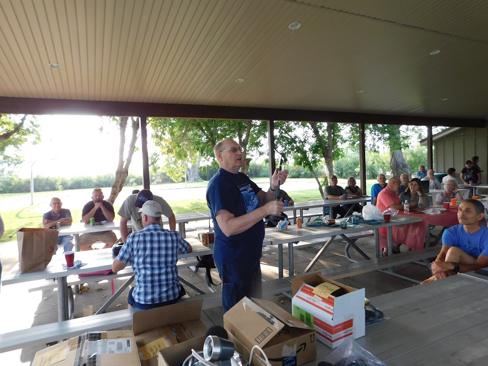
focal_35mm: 23
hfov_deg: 73.9
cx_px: 244
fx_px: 324
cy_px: 183
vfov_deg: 58.9
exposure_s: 1/60
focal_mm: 4
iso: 125
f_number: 3
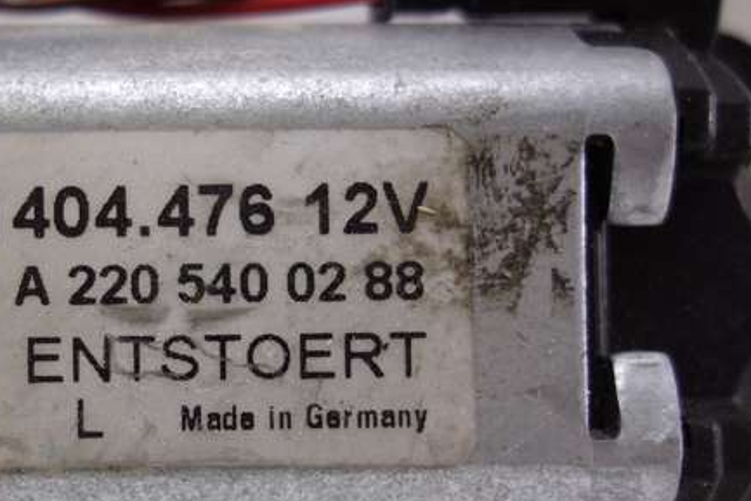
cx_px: 194
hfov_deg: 36.7
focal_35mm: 53
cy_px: 348
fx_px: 1106
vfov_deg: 25.4
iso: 125
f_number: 2.5
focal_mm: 10.4
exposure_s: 1/100
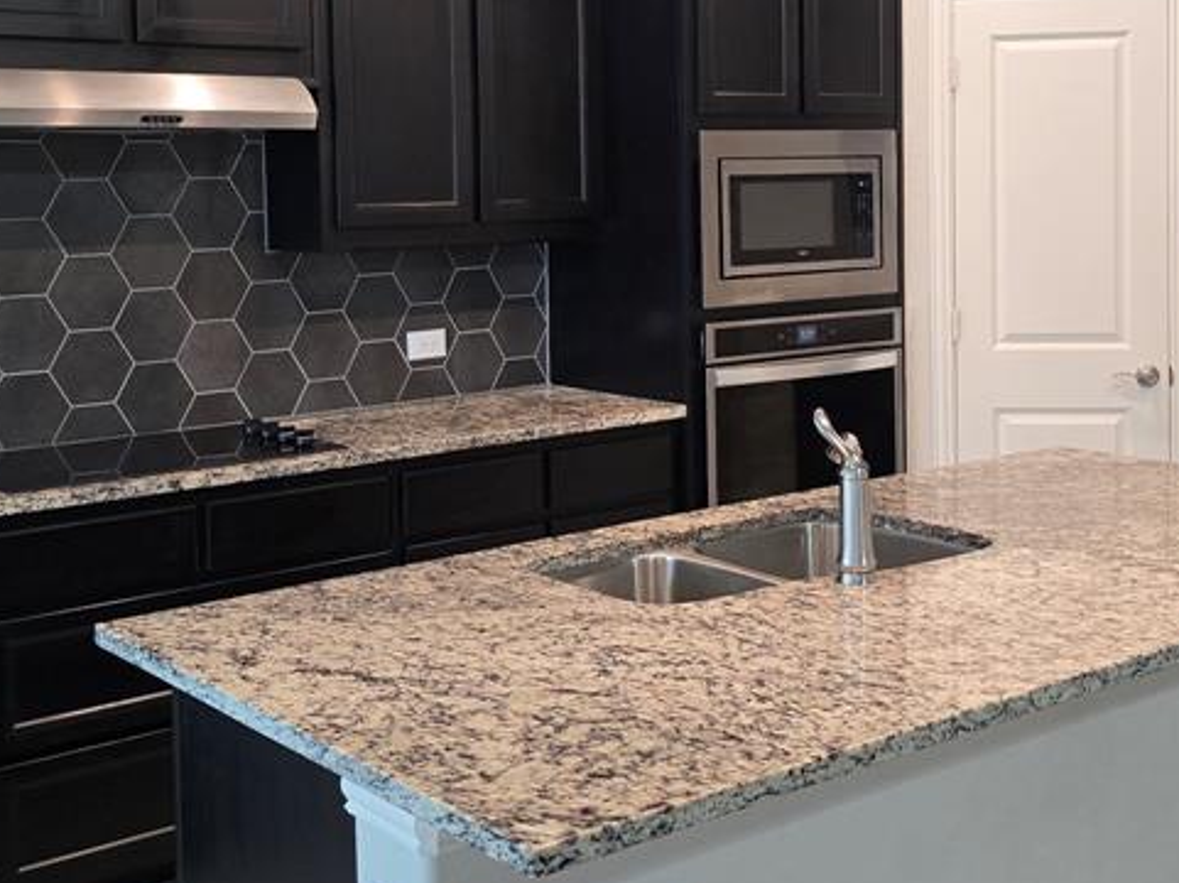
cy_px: 253
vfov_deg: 29.3
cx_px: 667
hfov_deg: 38.9
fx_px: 1668
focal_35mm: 49
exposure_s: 1/120
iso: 500
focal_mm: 6.3
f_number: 1.7
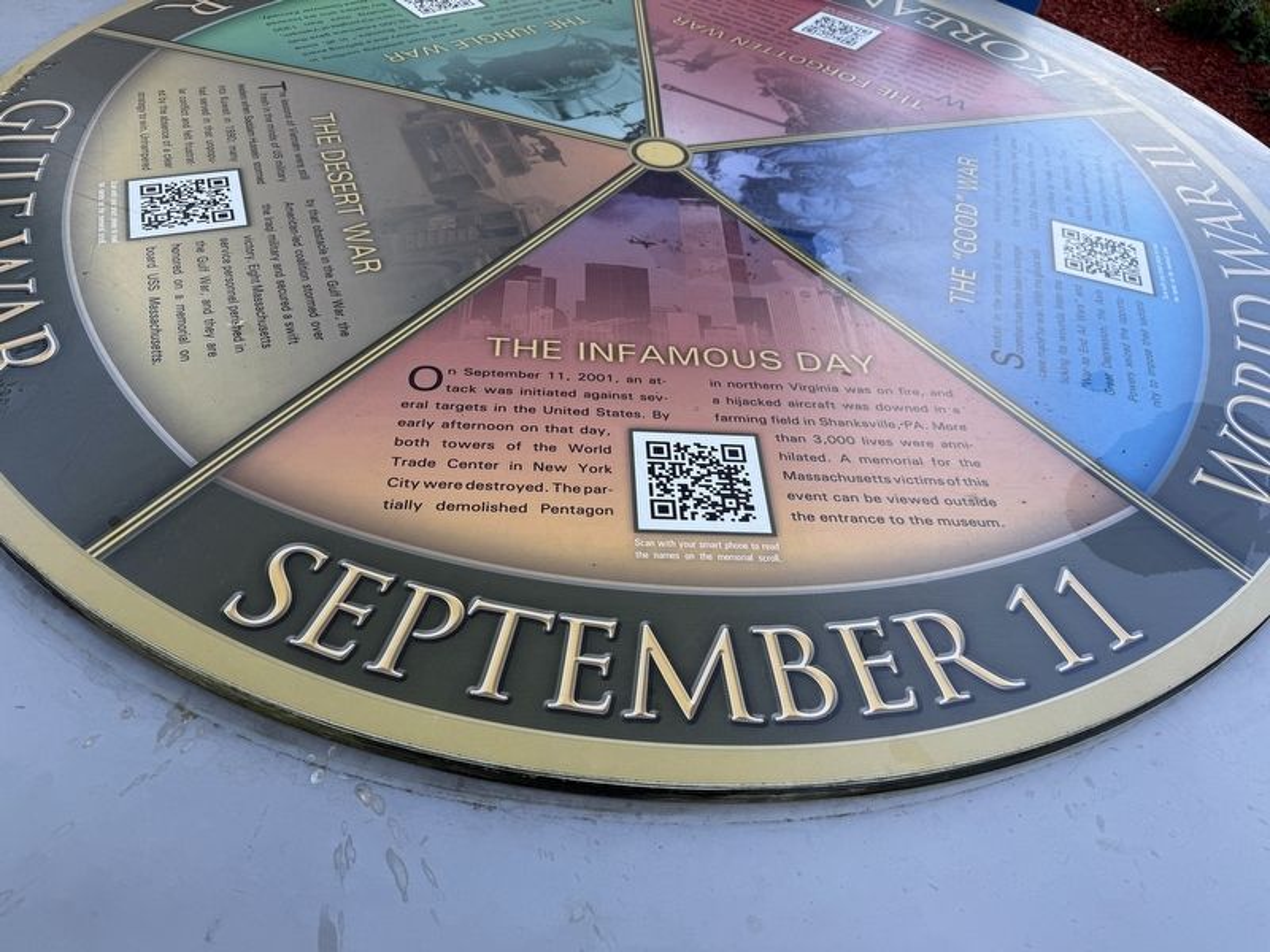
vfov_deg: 56.8
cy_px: 476
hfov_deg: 71.6
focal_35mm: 24
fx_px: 881
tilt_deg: -45.2
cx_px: 635
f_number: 1.78
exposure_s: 1/742
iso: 80
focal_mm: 6.76
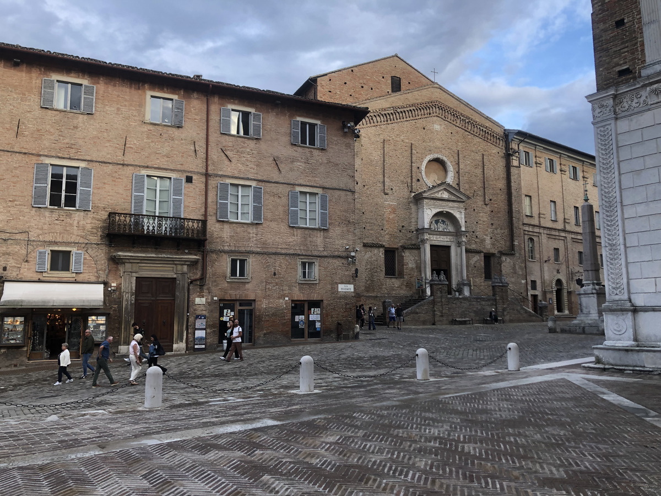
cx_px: 330
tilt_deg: +7.7
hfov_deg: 63.4
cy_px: 248
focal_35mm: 28
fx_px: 535
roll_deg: +1.4
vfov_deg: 49.7
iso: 50
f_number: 1.8
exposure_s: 1/120
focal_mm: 4
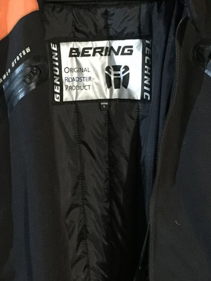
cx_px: 79
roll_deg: +0.7
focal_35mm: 51
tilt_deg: -11.7
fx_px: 414
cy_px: 147
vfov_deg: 37.5
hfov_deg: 28.5
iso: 200
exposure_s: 1/4
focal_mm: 4.15
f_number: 2.2
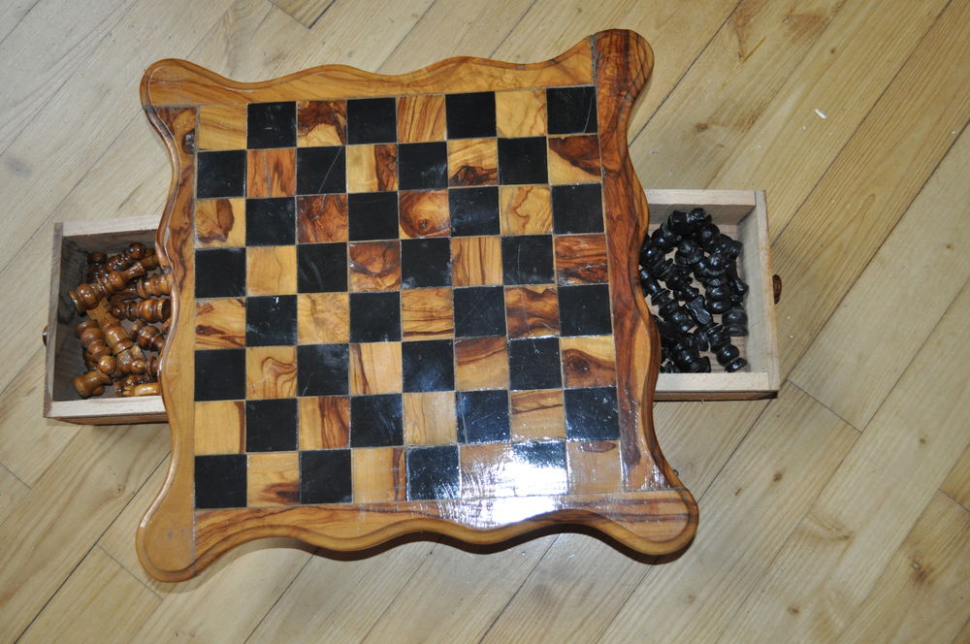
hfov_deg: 49.6
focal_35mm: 39
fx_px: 1049
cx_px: 485
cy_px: 322
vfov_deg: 34.1
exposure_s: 1/60
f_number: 4.2
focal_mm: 26
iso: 800
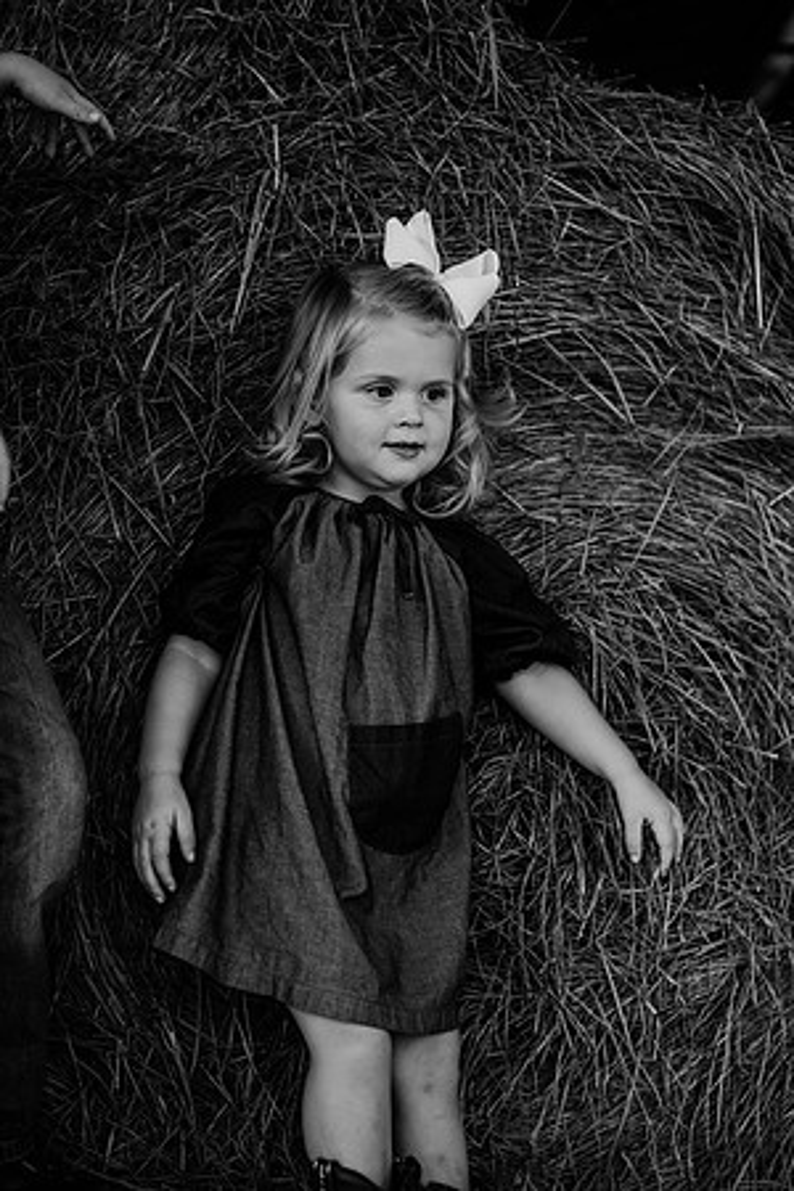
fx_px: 1654
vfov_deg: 39.6
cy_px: 596
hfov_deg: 27.0
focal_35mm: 50
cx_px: 397
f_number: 2.8
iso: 200
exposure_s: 1/800
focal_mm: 50
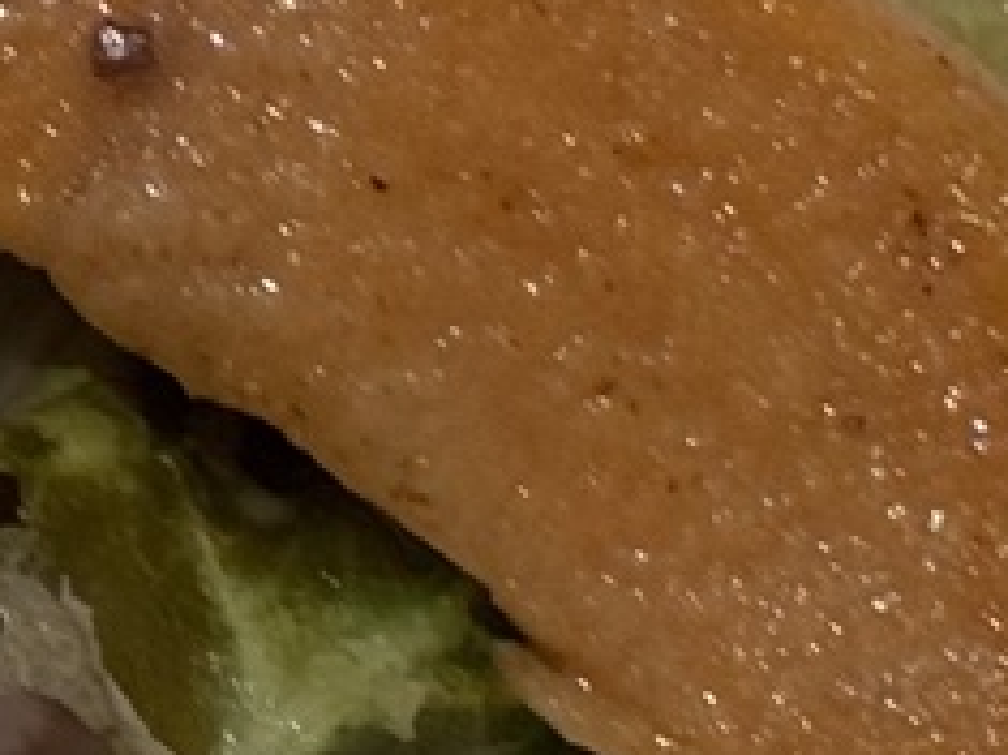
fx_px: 9517
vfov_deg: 4.5
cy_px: 360
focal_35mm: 327
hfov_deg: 6.0
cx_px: -360
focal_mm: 6.76
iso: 200
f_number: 1.78
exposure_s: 1/33
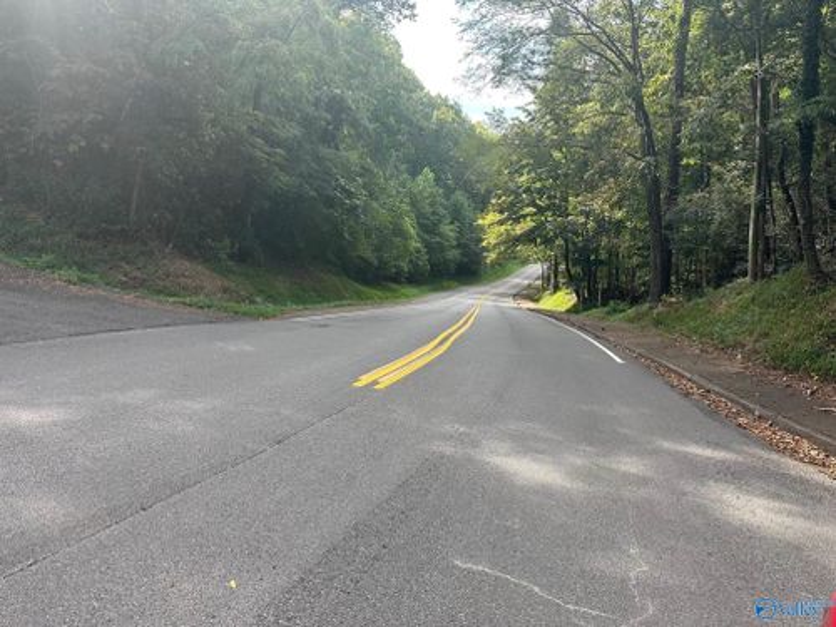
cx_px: 418
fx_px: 580
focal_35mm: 24
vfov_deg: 56.8
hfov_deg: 71.6
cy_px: 314
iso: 80
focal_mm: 6.86
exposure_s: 1/797
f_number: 1.78
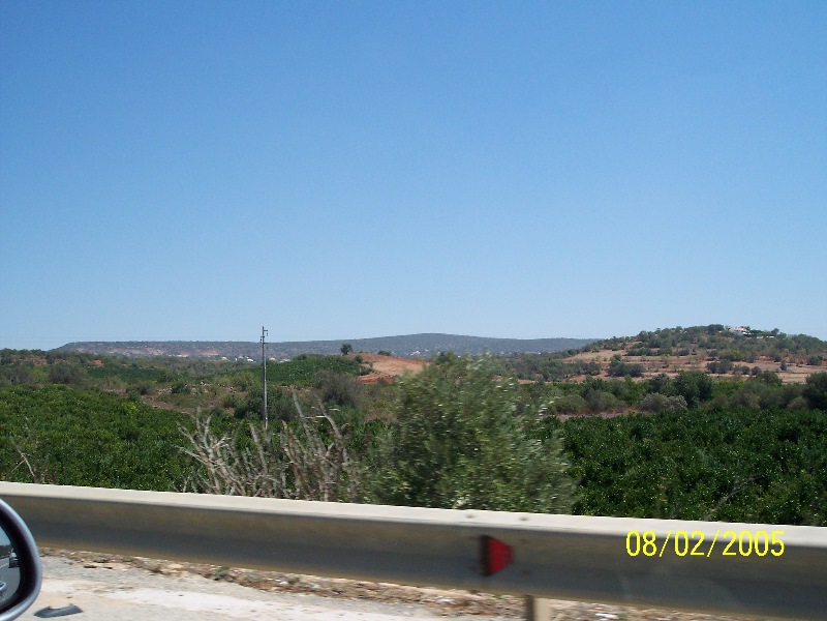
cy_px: 310
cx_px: 414
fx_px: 908
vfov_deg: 37.7
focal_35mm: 38
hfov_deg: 49.0
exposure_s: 1/700
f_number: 4.8
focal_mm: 8
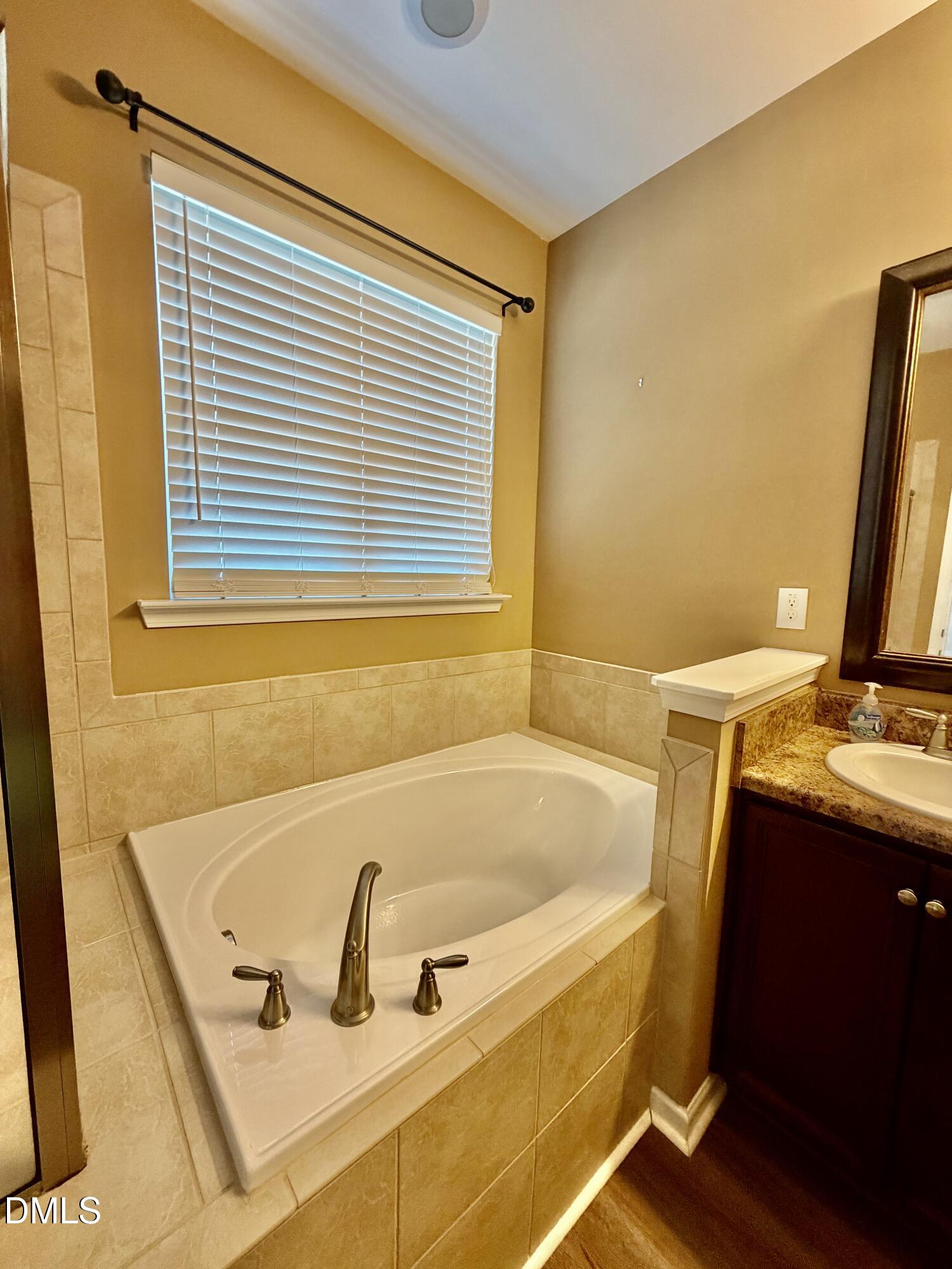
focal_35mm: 14
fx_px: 513
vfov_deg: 102.1
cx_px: 476
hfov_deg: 85.7
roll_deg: -1.7
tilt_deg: -7.9
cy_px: 634
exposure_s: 1/60
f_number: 2.2
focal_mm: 2.22
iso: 200
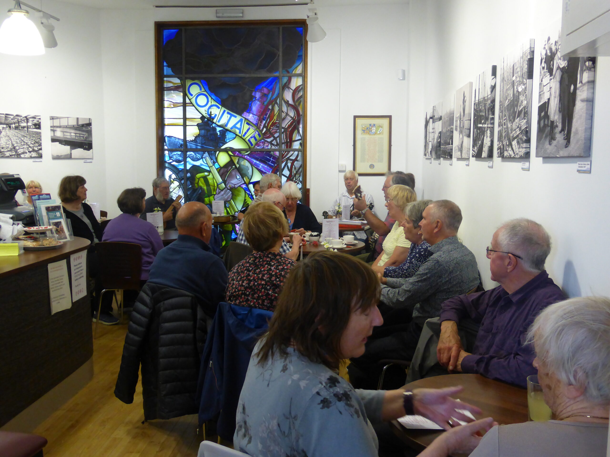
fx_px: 546
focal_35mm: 31
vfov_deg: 45.4
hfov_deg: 58.4
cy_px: 228
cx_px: 305
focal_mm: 5.4
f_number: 3.6
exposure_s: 1/25
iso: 400
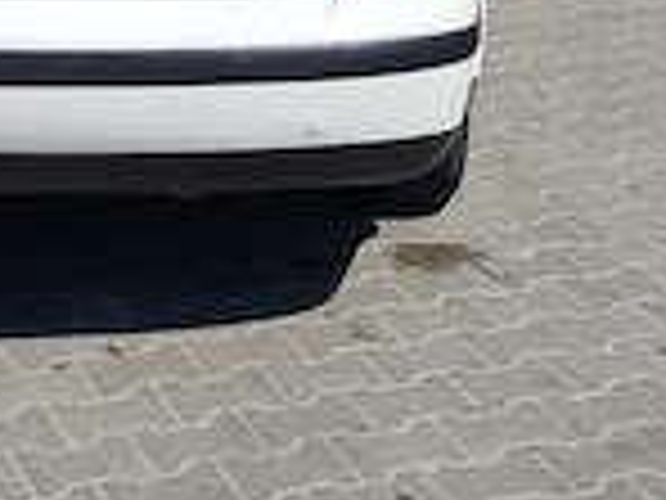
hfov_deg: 31.1
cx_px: 162
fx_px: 1174
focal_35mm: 61
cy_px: -135
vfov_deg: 21.8
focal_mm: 5.31
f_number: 1.7
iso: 50
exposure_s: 1/1539
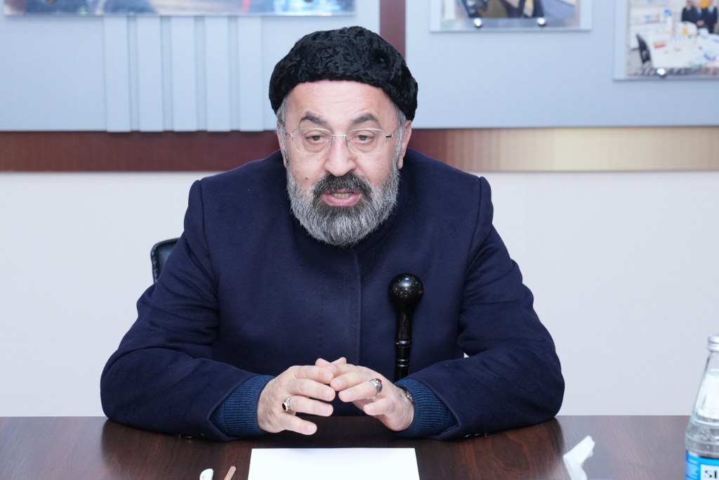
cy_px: 240
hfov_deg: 19.5
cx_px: 360
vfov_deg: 13.0
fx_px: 2097
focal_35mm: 105
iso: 1600
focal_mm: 70
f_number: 4.5
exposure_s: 1/200
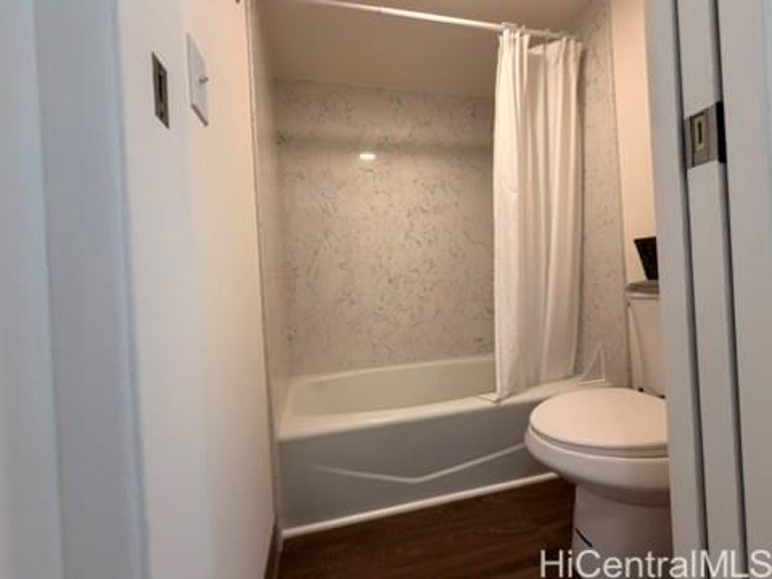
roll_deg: +3.2
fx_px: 312
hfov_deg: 102.1
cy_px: 290
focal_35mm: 14
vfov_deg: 85.7
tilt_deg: -0.9
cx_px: 386
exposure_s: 1/120
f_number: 2.2
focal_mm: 2.22
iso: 200
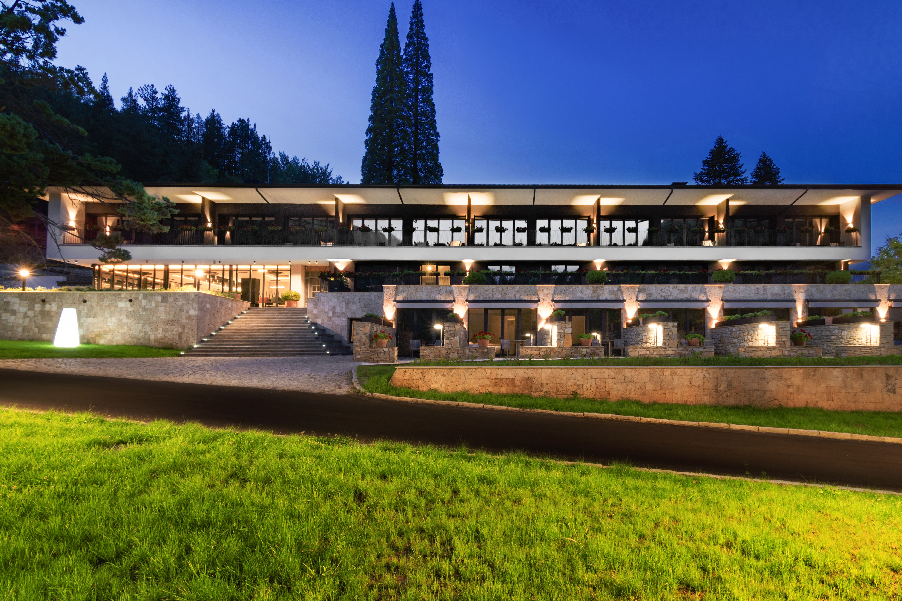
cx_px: 451
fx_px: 376
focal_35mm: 15
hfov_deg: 100.4
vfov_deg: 77.3
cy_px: 300
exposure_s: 6
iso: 100
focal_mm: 10
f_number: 13
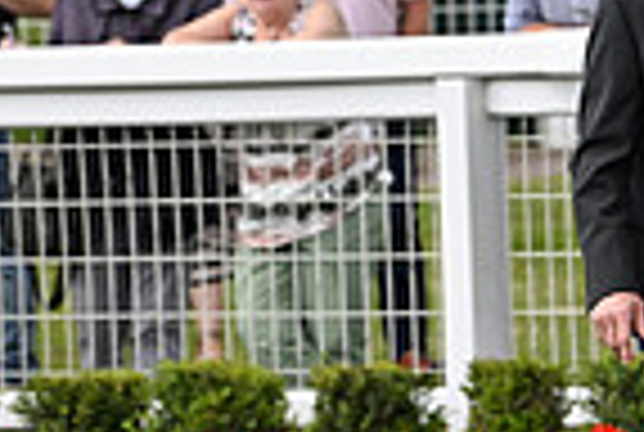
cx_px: 1279
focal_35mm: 810
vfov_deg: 1.7
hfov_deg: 2.5
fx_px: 14520
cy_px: 29
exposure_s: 1/1600
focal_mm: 200
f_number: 5.6
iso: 500
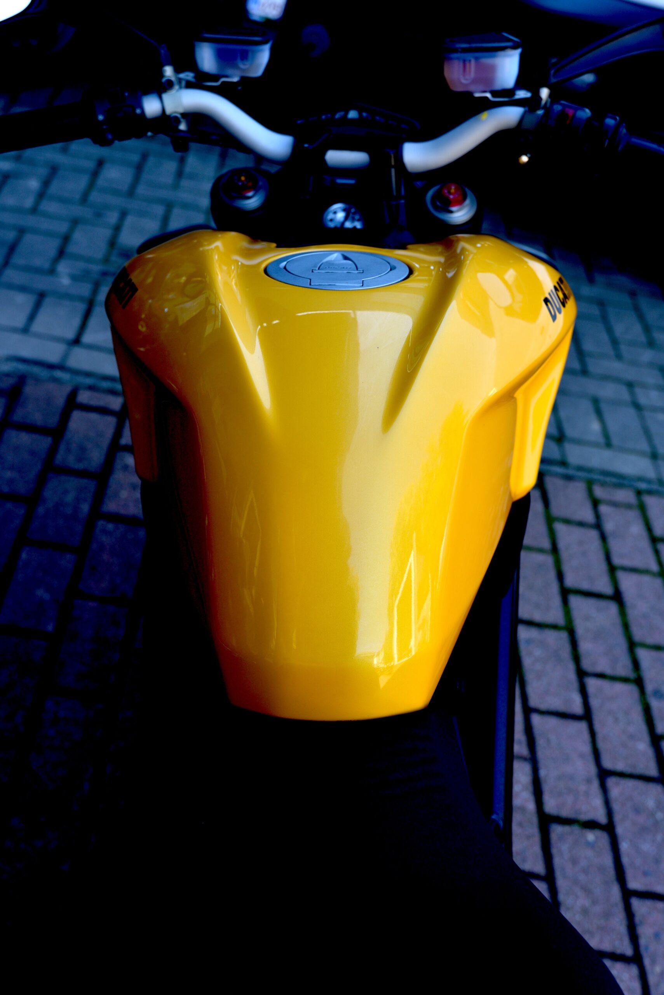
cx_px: 332
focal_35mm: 46
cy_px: 498
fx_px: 1271
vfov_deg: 42.7
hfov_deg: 29.3
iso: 200
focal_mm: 46
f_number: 5.6
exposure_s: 1/125
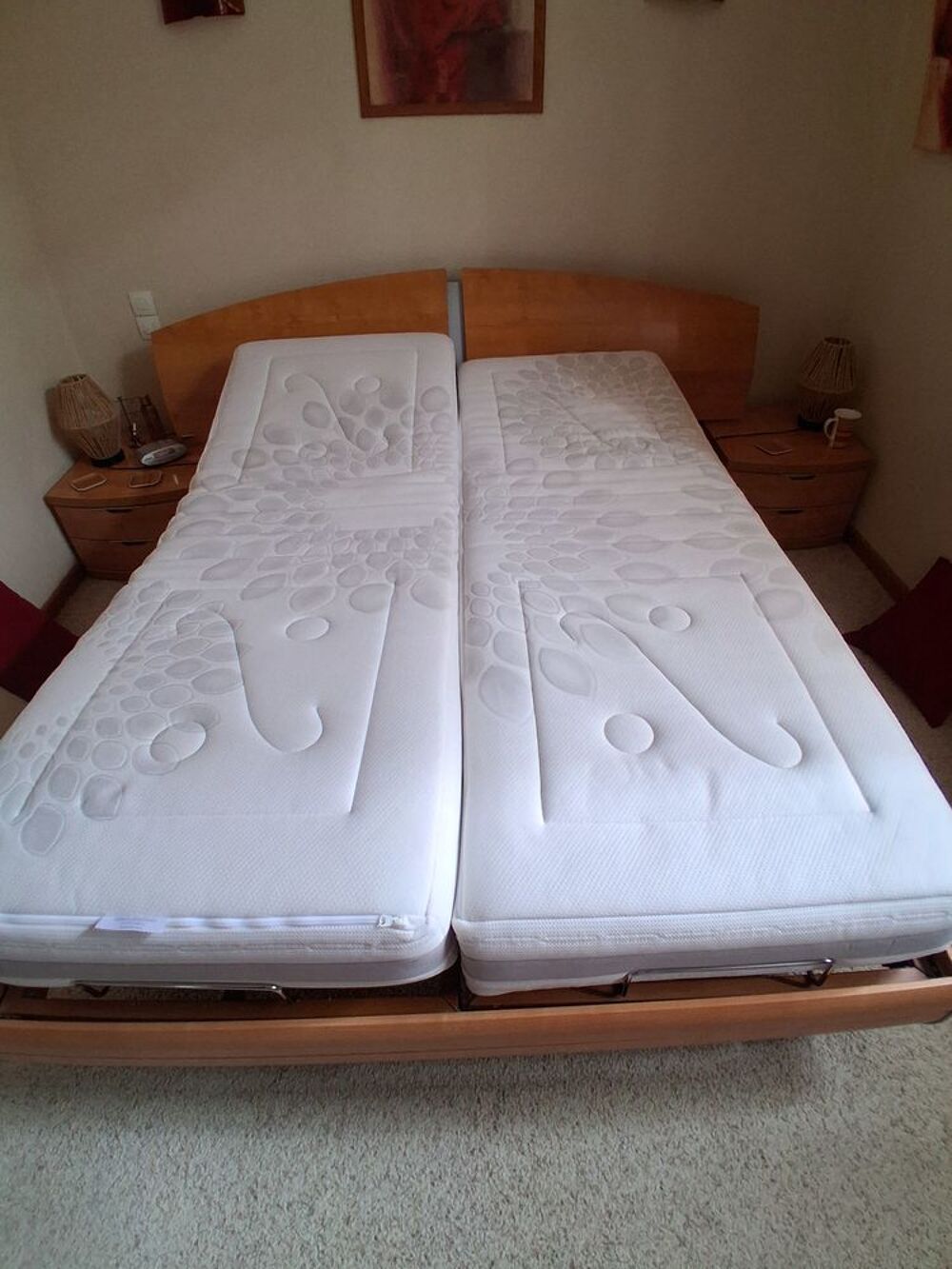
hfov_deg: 74.7
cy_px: 634
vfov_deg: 91.0
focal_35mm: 17
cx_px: 476
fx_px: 623
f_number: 2.2
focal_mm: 1.4
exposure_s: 1/50
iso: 250
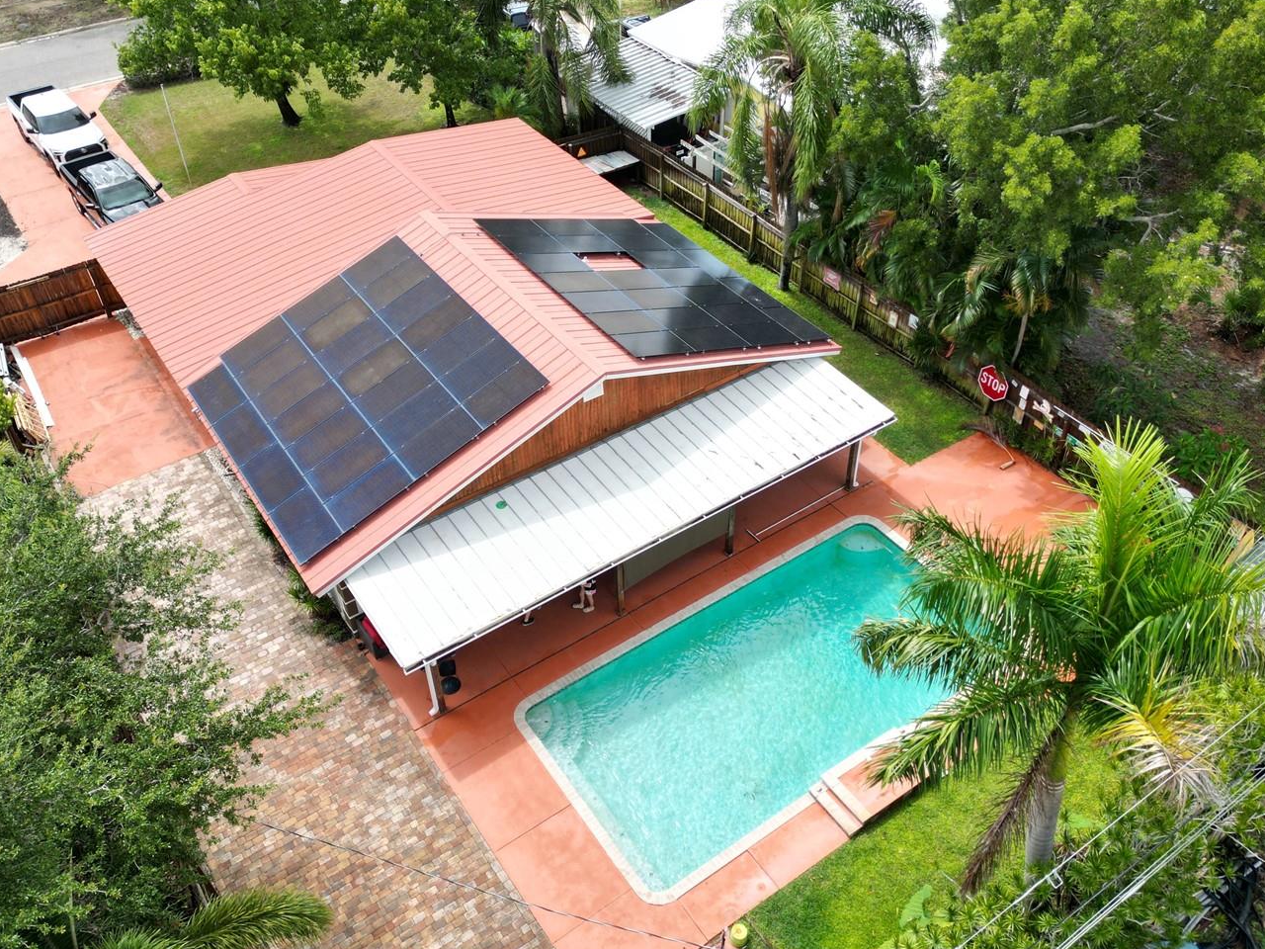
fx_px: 1096
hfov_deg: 60.0
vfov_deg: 46.8
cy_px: 460
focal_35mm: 30
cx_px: 630
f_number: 1.7
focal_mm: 6.72
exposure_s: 1/1000
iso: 120
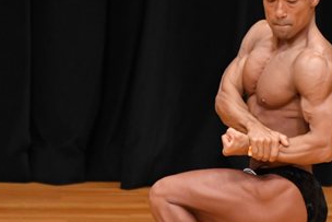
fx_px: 8110
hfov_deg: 2.3
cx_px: 291
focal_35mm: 879
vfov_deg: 1.6
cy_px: 130
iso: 3200
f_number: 5.6
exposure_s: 1/400
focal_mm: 230
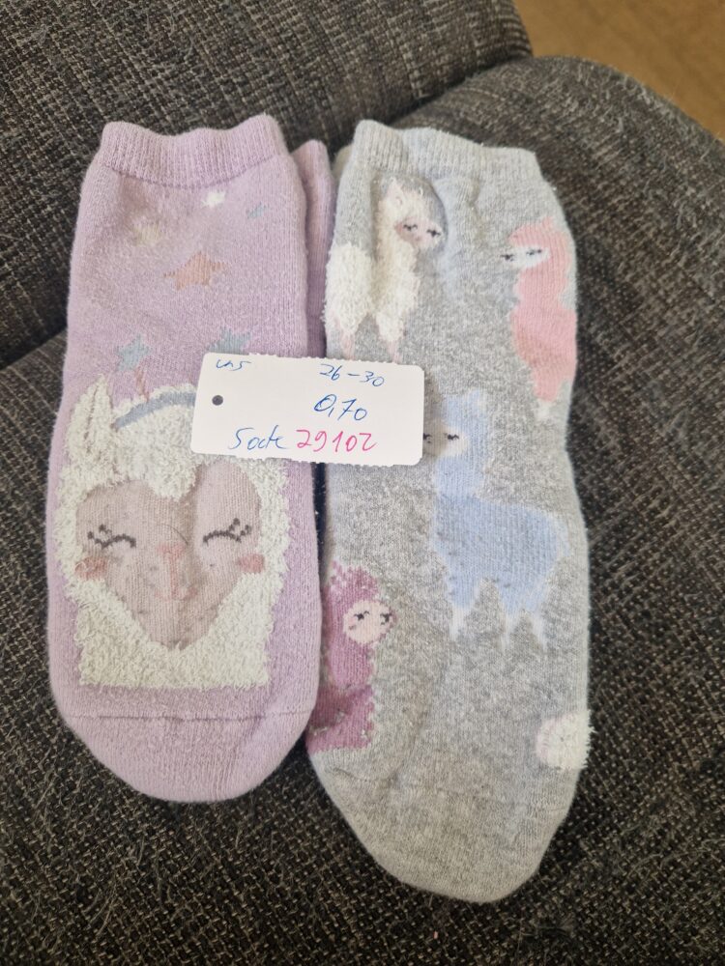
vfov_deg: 73.9
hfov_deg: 58.9
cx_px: 362
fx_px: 642
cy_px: 483
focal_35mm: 23
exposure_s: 1/100
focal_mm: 5.4
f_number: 1.8
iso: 50
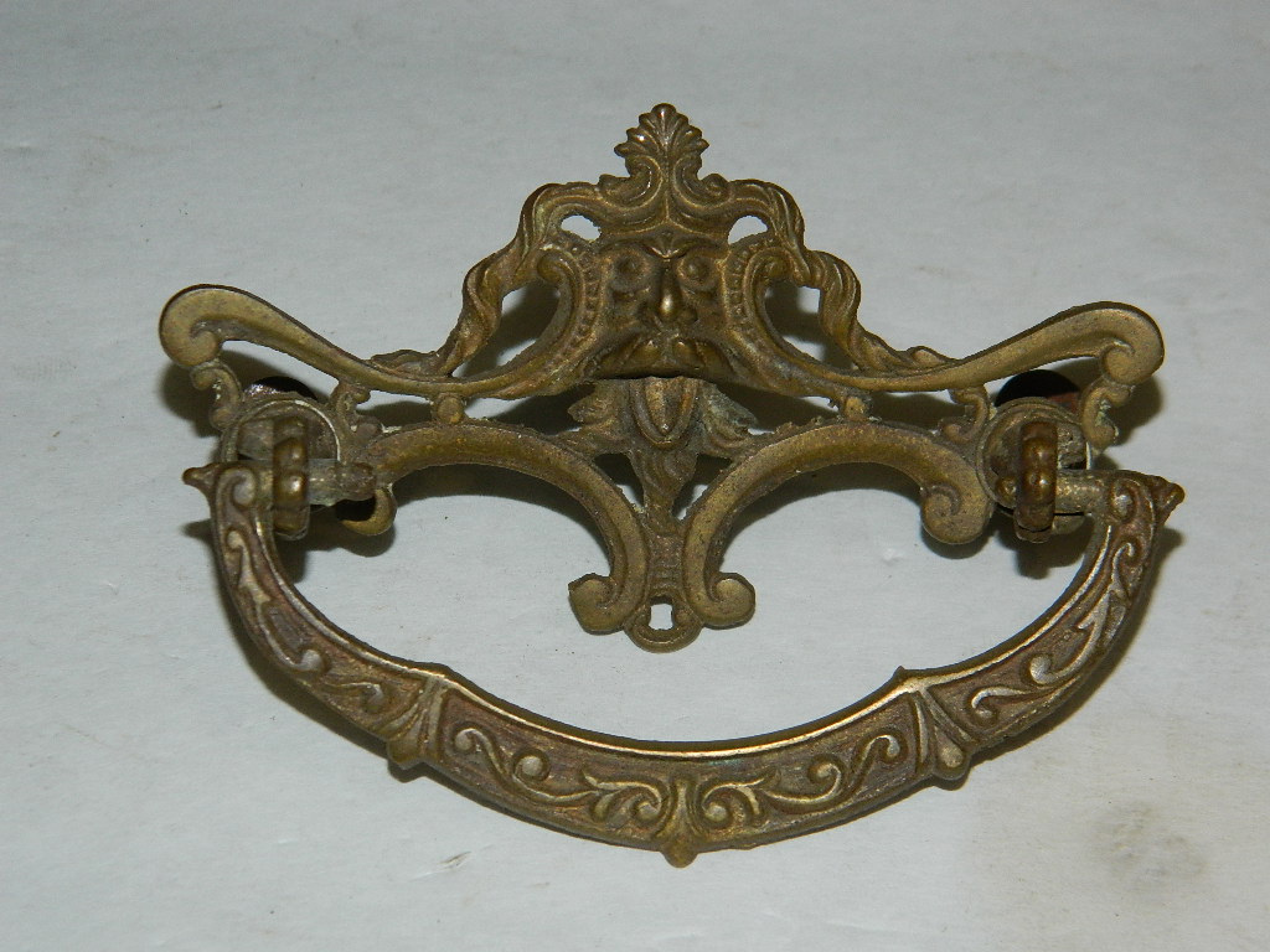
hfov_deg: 19.1
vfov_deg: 14.4
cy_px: 476
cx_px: 635
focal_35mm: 103
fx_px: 3779
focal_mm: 18.6
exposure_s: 1/60
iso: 200
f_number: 4.5
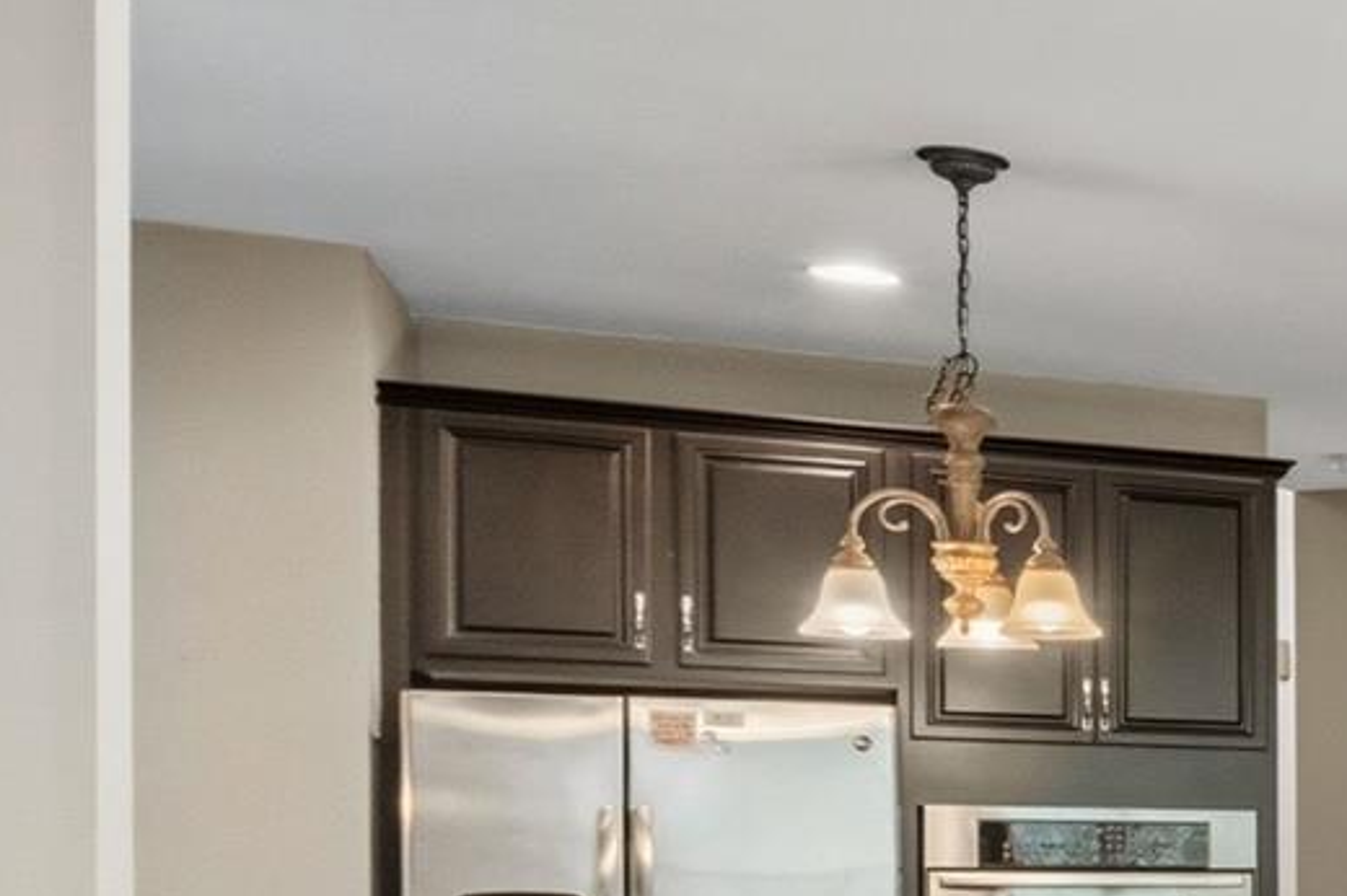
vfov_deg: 19.6
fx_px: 2505
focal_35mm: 67
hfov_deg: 19.3
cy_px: 936
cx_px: 2627
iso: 1250
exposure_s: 1/2
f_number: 8
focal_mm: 11.5
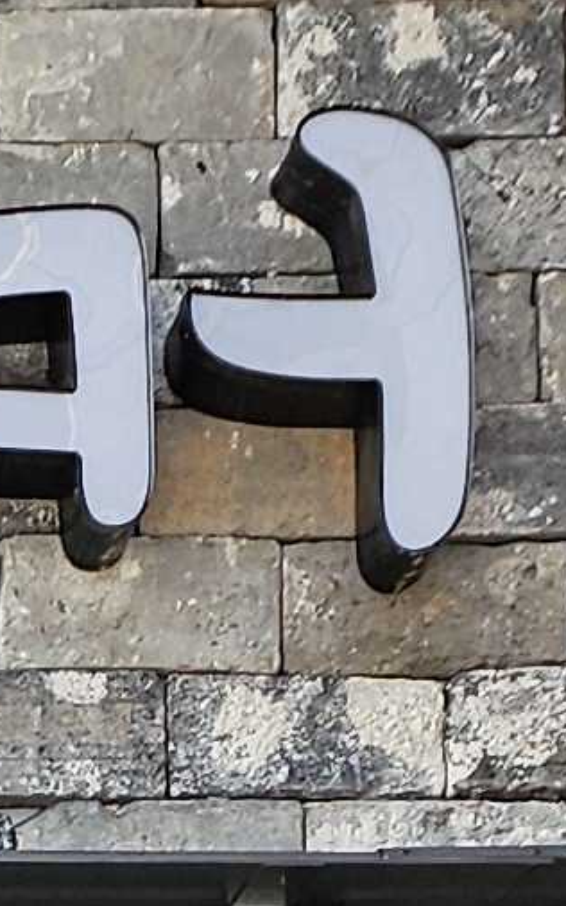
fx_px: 4964
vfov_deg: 9.2
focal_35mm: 201
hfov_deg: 6.1
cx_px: -1059
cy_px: 2252
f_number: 1.8
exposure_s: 1/563
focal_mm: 5
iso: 50
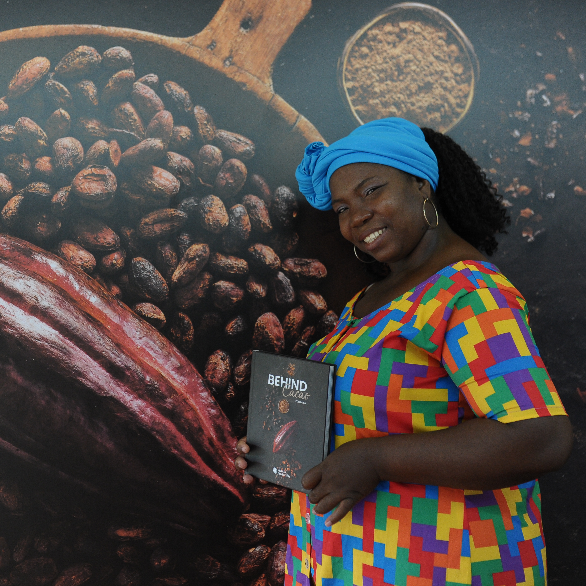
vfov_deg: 37.6
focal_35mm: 45
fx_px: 862
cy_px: 293
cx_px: 207
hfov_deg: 37.2
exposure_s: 1/640
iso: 2000
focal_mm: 35
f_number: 2.8
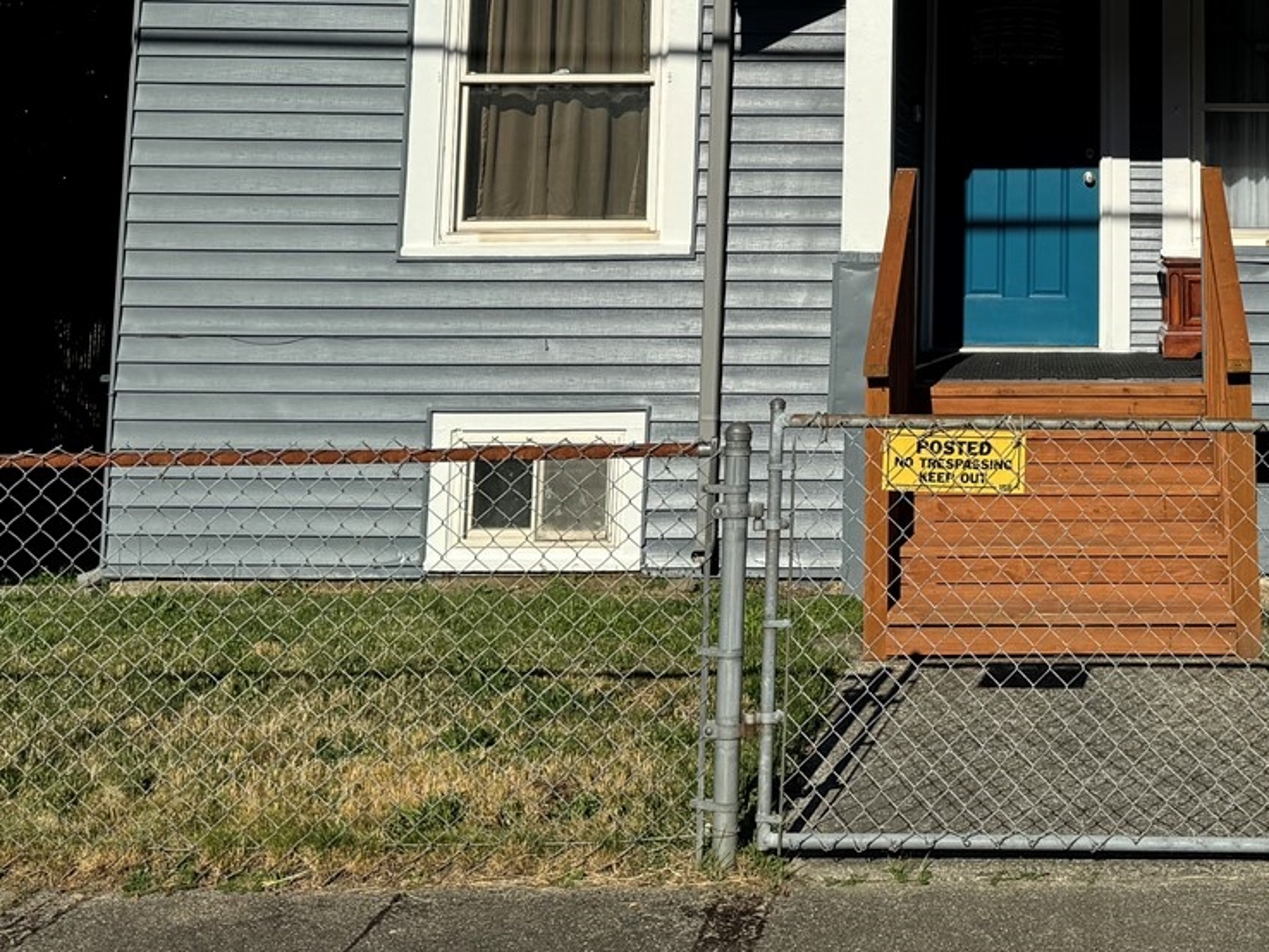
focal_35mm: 52
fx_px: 1907
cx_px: 1073
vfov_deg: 26.8
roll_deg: +0.0
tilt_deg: +6.7
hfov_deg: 35.2
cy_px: 36
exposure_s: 1/7937
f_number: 1.78
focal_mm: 6.76
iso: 80
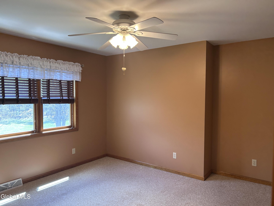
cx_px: 137
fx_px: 206
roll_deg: +0.1
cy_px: 103
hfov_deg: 67.3
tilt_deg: -2.4
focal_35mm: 26
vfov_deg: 53.1
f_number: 1.5
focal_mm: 5.7
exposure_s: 1/60
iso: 64
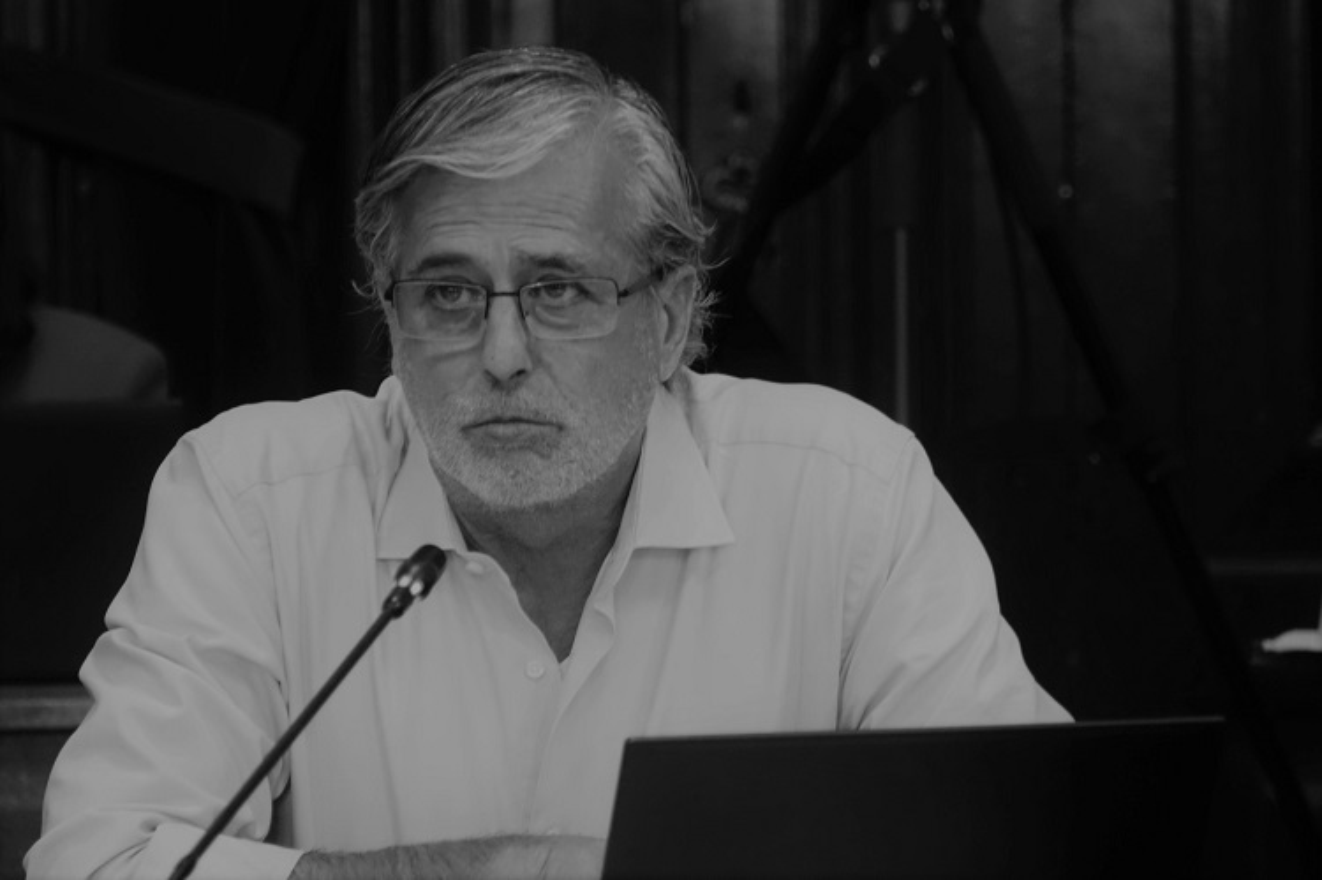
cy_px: 440
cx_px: 661
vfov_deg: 6.9
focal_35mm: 200
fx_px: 7339
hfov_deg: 10.3
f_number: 2.8
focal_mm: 73.3
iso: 800
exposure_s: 1/100
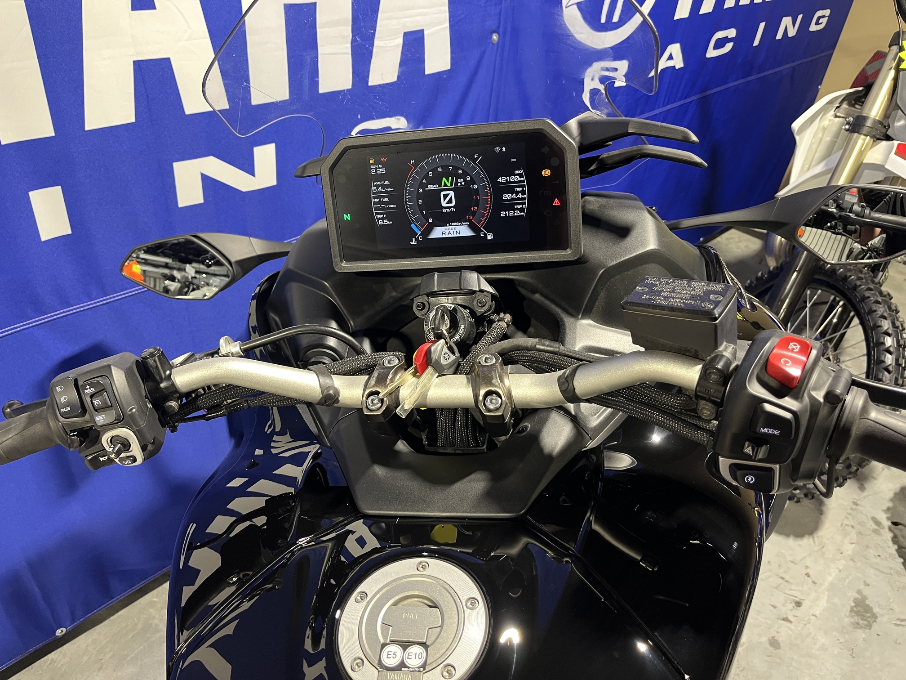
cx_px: 453
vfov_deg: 53.1
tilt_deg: -36.0
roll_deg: -5.7
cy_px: 340
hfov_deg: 67.3
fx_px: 680
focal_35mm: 26
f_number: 1.6
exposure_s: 1/57
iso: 320
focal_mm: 5.1
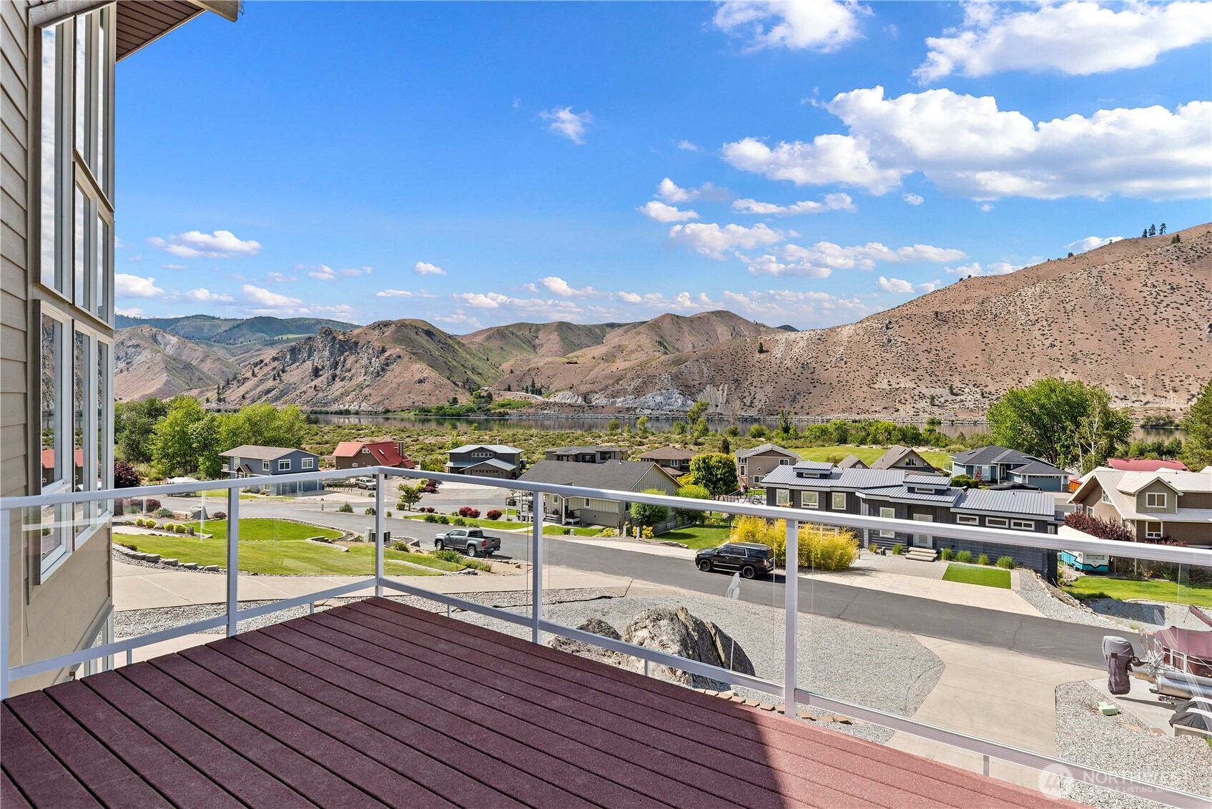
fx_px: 640
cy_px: 404
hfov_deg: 86.9
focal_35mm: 19
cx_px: 606
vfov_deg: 64.6
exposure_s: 1/640
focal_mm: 19
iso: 100
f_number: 8
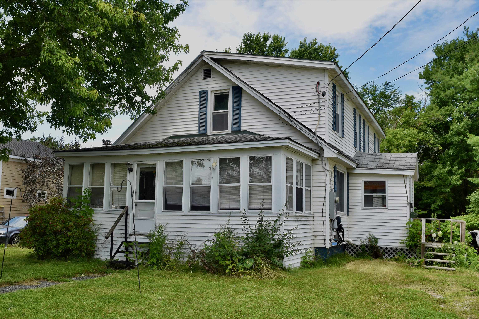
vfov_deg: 40.0
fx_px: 439
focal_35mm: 33
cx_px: 240
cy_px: 160
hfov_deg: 57.2
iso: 200
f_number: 8
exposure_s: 1/320
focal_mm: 22
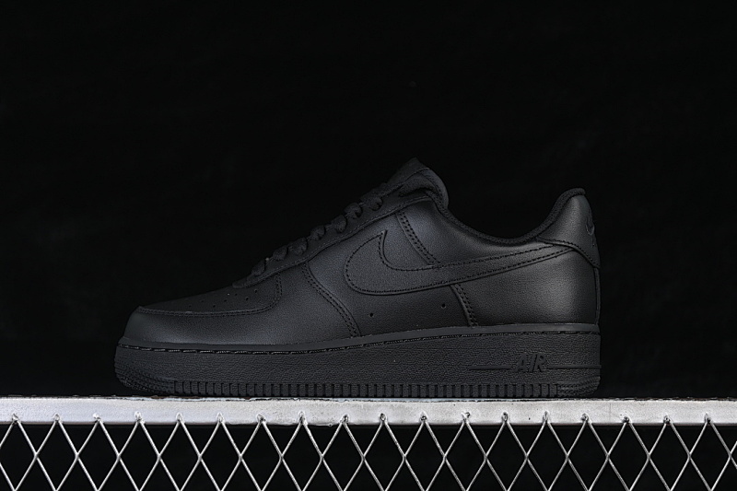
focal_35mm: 75
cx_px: 368
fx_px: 1535
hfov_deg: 27.0
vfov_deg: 18.2
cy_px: 246
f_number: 6.3
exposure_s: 1/50
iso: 160
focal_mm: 50
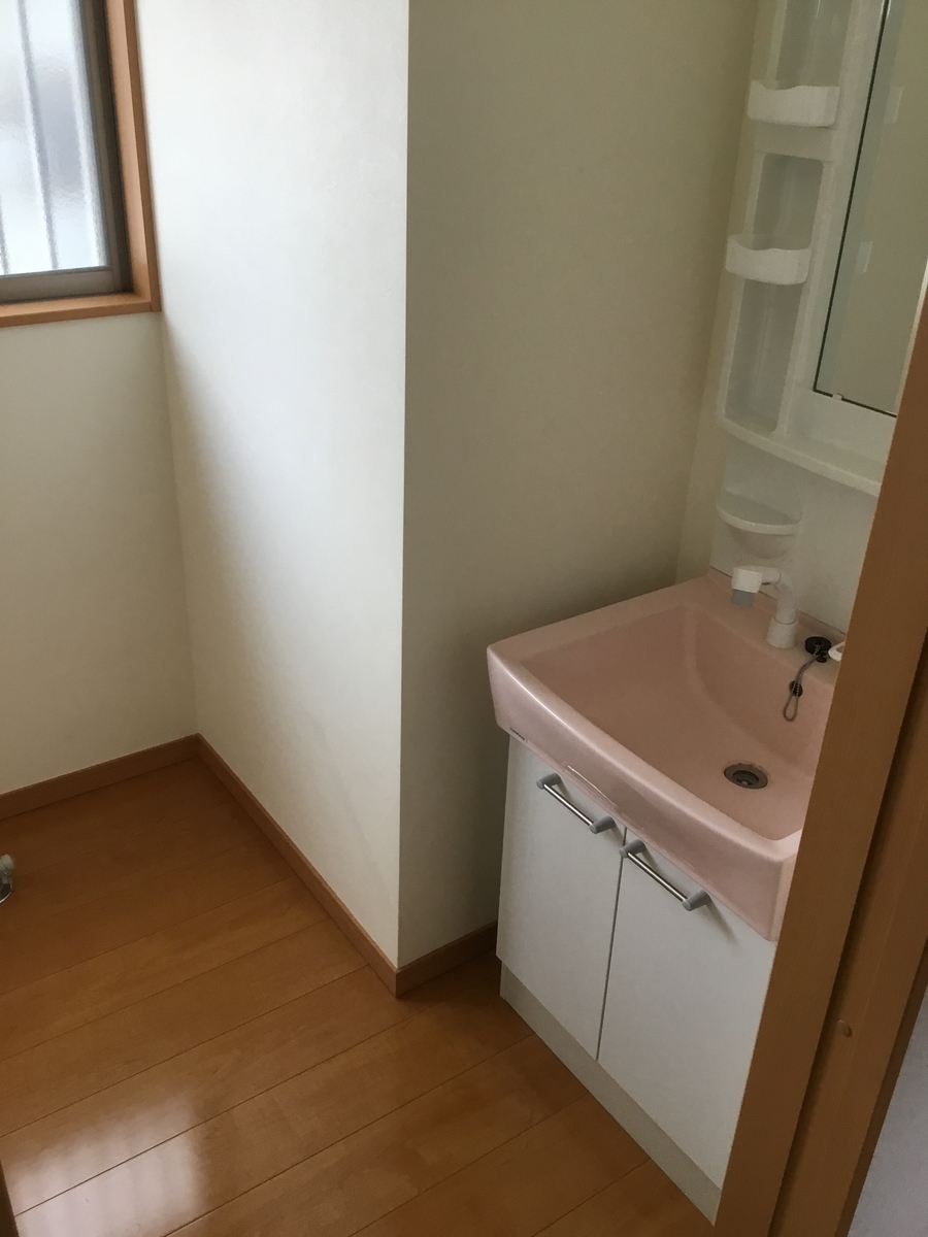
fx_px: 1108
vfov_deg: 58.4
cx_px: 464
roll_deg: -3.1
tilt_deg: -27.7
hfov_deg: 45.4
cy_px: 618
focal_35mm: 31
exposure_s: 1/30
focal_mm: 3.3
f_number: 2.4
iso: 25
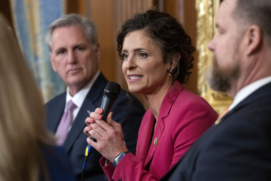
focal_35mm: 212
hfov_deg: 9.7
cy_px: 90
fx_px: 1596
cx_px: 136
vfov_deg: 6.5
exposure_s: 1/100
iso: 4000
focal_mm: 212
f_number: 5.6
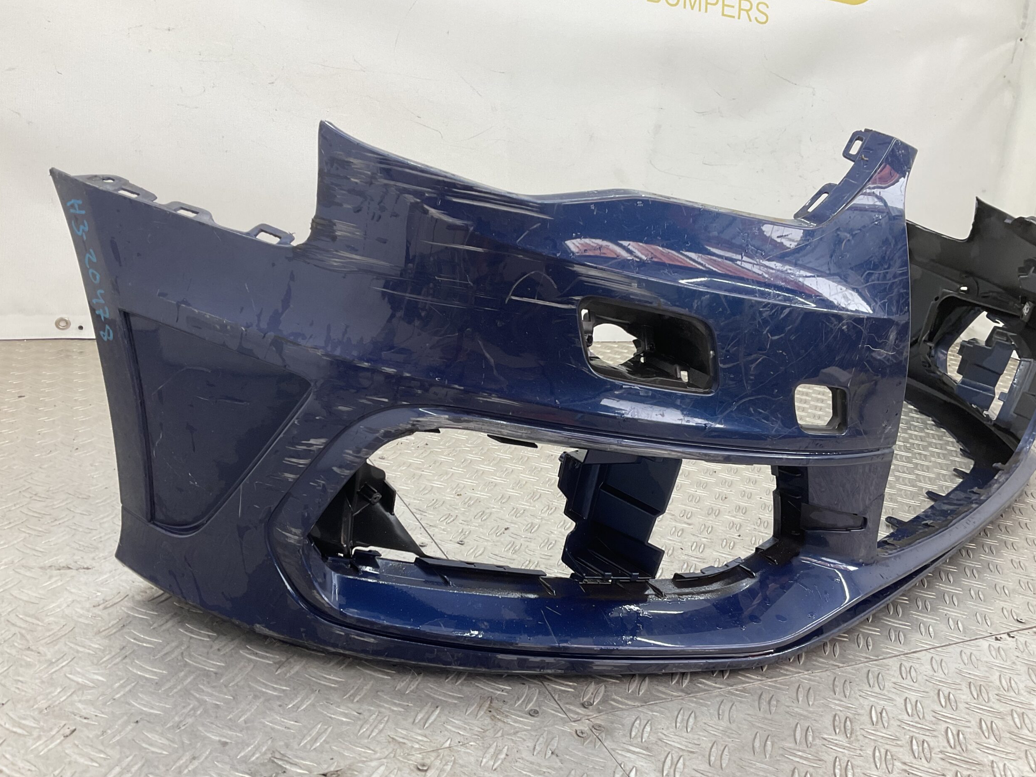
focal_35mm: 30
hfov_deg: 60.0
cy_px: 393
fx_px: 898
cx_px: 527
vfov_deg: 46.8
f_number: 1.8
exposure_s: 1/120
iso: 40
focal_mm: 3
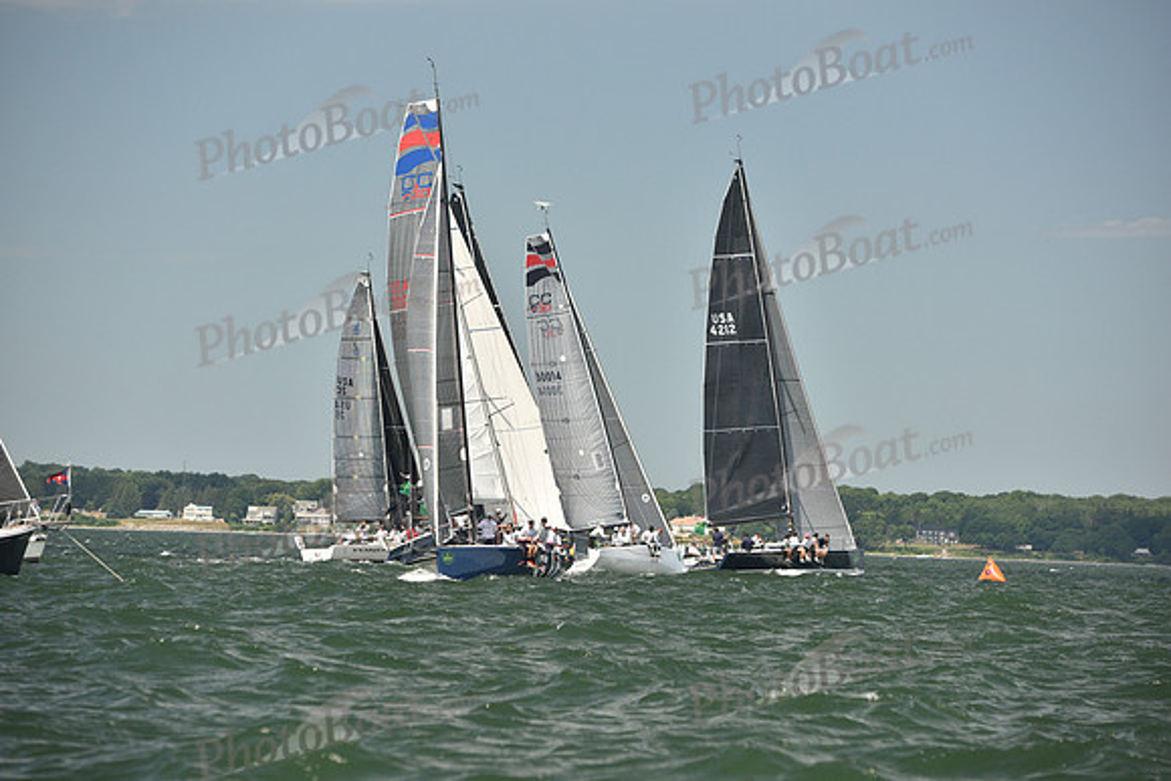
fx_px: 4880
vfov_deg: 9.2
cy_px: 390
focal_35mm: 150
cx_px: 586
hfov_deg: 13.7
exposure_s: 1/1000
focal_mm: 150
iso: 320
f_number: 5
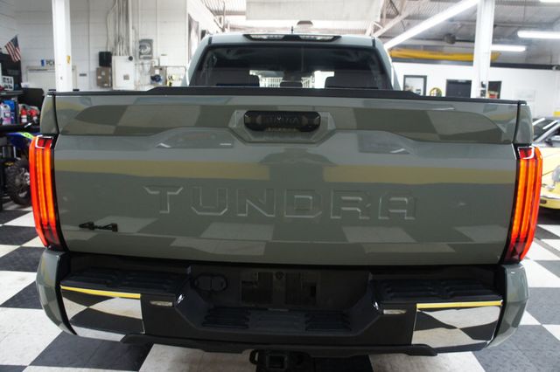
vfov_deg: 47.9
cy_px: 186
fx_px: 420
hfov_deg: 67.4
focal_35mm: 27
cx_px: 280
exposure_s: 1/30
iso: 500
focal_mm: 18
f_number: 3.5
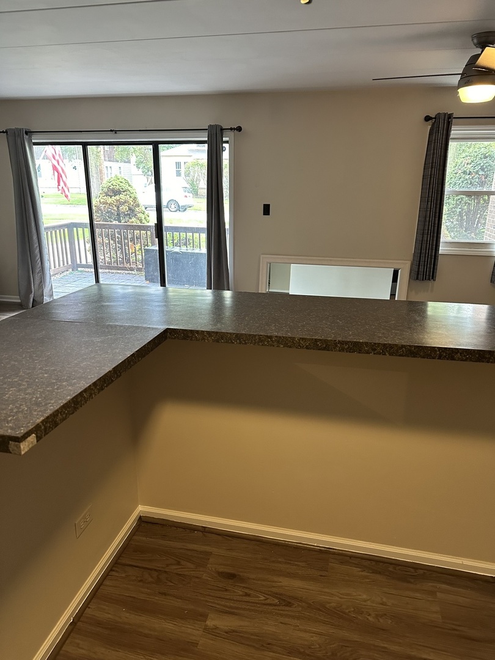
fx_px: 458
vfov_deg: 71.6
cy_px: 330
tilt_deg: -17.9
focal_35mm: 24
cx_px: 248
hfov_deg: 56.8
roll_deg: -0.4
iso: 400
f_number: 1.78
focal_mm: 6.86
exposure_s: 1/60
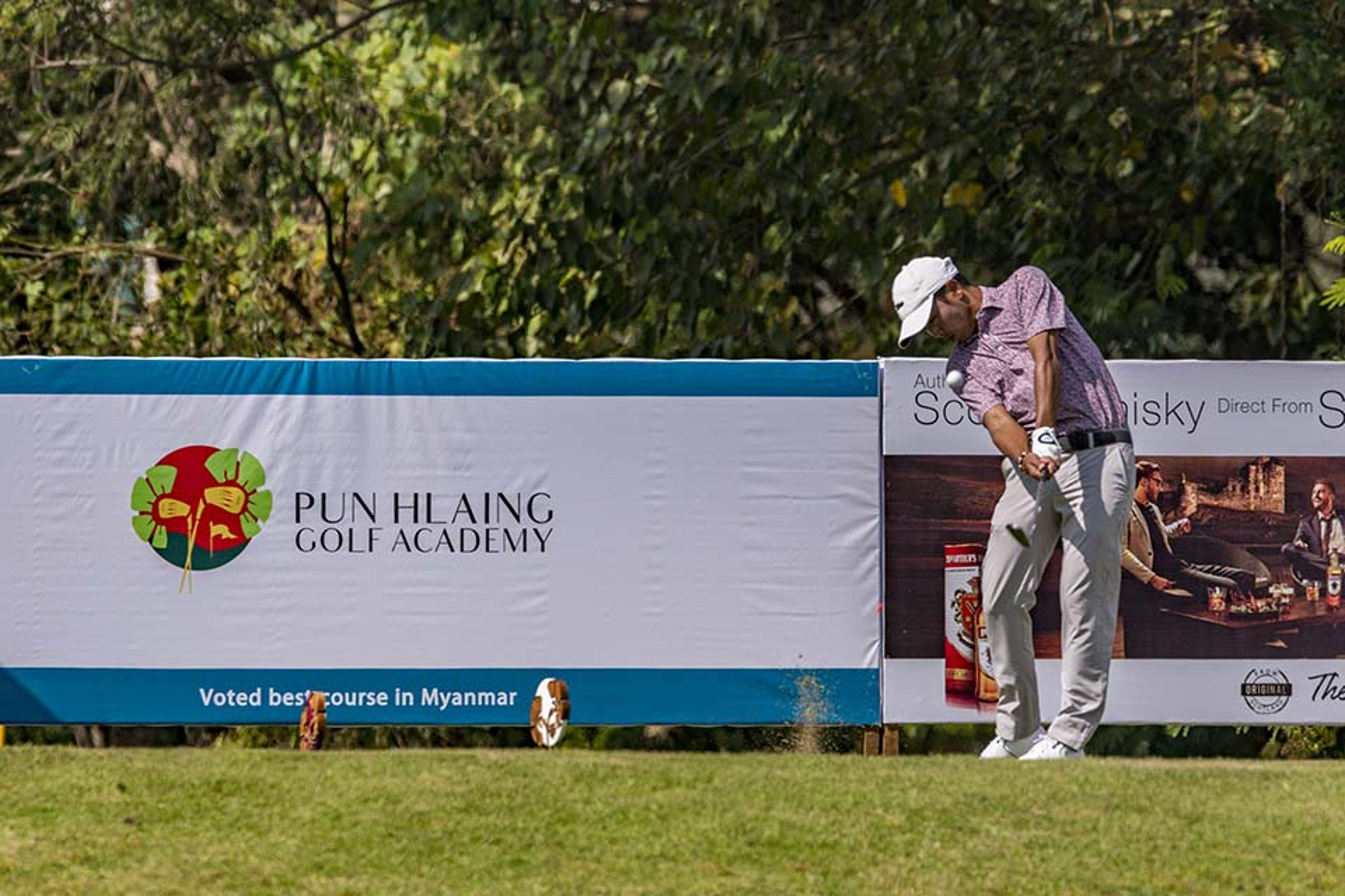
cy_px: 448
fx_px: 24283
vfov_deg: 2.1
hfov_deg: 3.2
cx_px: 672
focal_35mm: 650
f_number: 8
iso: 250
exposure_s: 1/2000
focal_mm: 650
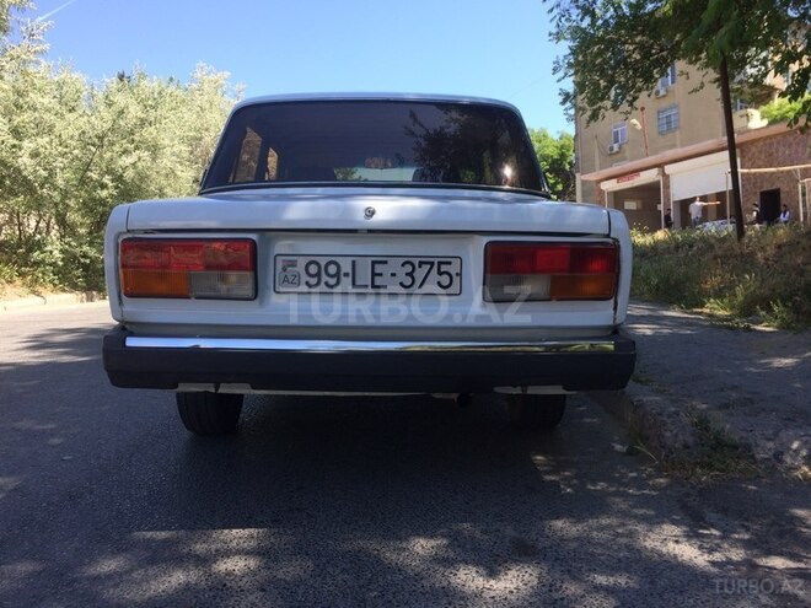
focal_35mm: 29
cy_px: 304
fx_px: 679
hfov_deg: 61.7
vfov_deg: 48.2
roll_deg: +2.5
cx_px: 406
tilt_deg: +1.9
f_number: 2.2
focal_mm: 4.15
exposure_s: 1/672
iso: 32
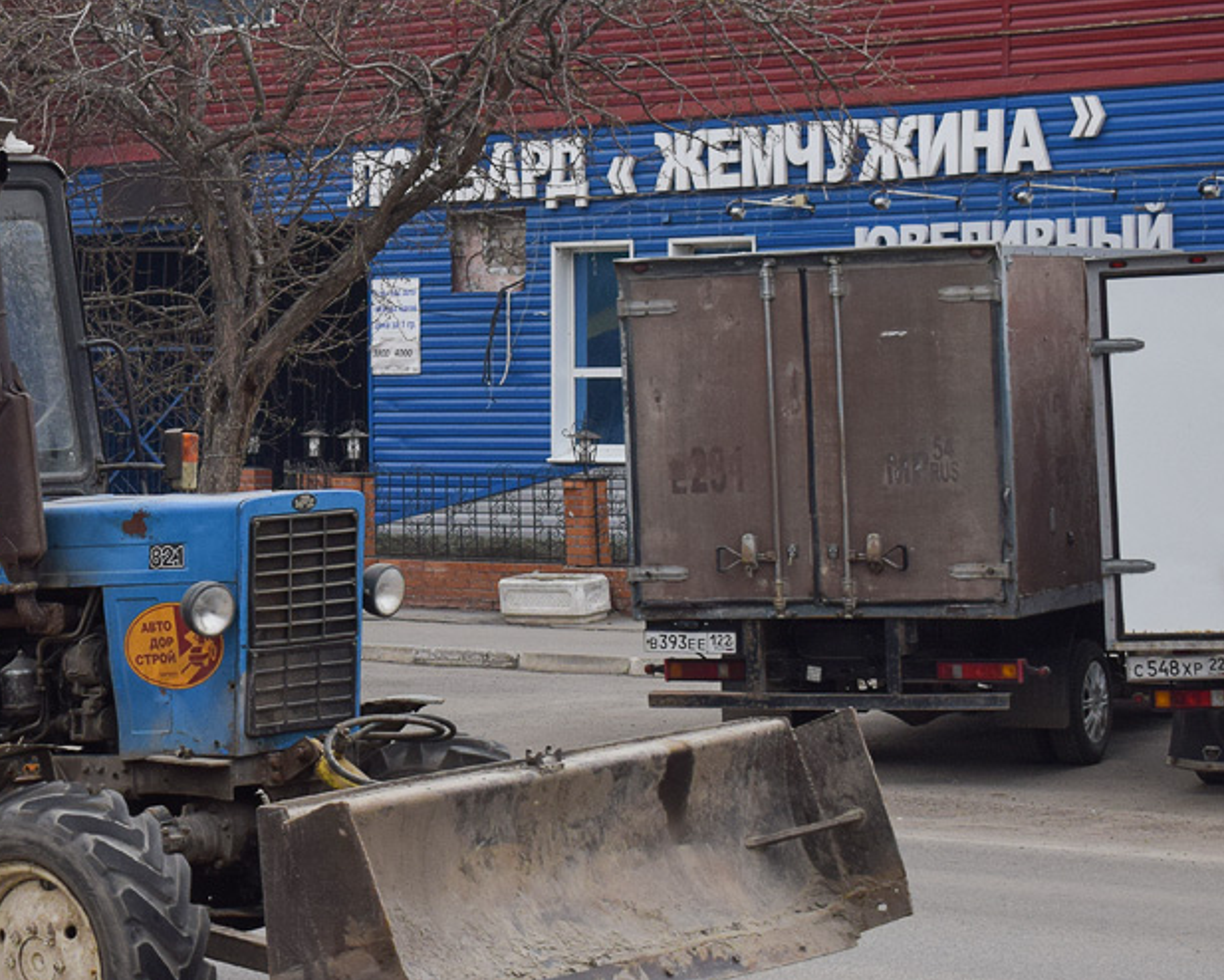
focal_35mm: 104
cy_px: 470
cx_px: 65
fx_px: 3769
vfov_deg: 14.8
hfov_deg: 18.1
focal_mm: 38
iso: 400
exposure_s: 1/1000
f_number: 6.3
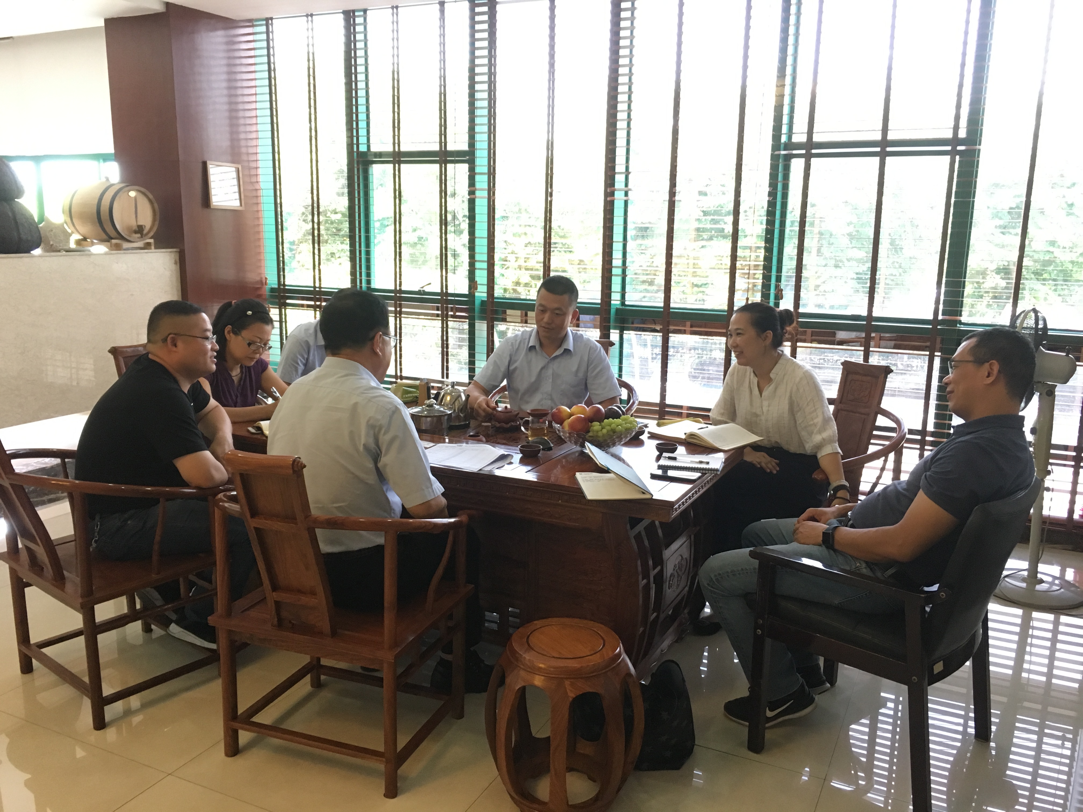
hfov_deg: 61.7
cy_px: 406
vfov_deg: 48.2
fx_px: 907
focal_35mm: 29
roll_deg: -0.9
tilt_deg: -12.4
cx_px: 542
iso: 200
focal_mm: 4.15
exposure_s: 1/33
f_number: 2.2
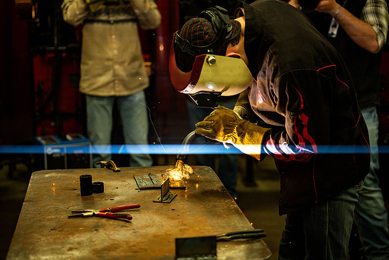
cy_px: 130
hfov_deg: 28.8
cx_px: 194
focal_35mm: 70
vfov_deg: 19.5
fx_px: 757
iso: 3200
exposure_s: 1/2500
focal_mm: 70
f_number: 2.8
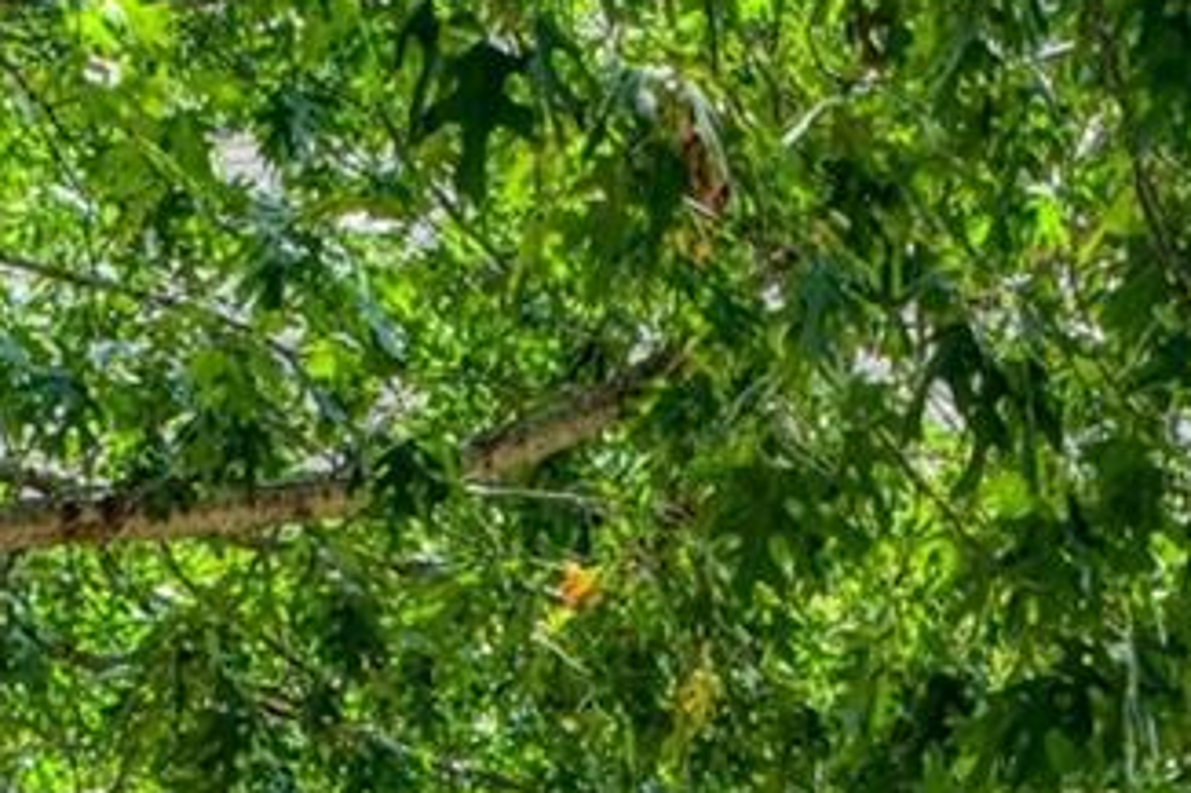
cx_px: 694
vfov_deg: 7.1
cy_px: 2154
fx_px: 5819
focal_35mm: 176
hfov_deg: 11.7
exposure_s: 1/160
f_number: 2.8
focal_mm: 14.4
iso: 100
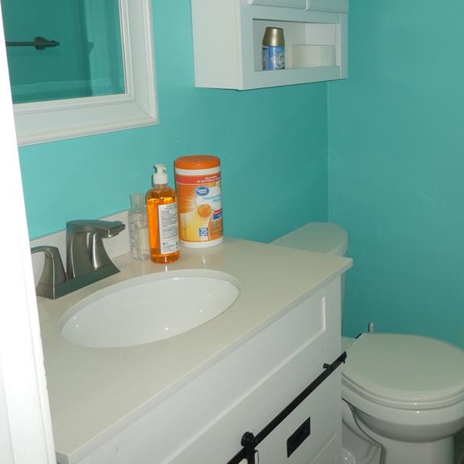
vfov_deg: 42.5
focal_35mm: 39
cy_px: 176
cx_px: 372
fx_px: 591
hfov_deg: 41.0
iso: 100
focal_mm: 4.3
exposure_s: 1/60
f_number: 3.3
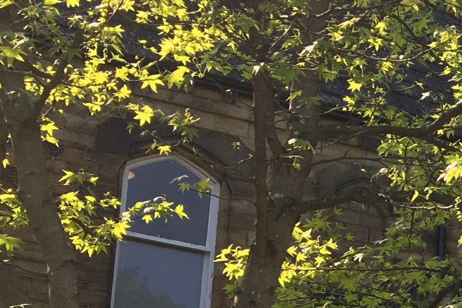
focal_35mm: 119
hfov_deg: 15.1
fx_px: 1527
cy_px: 431
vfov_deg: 11.2
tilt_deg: +12.3
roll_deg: -0.6
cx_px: 807
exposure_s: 1/490
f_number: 2.2
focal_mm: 4.15
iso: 25
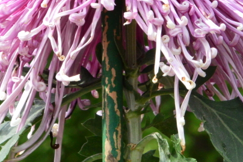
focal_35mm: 464
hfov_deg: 4.4
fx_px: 3131
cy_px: 24
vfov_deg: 3.0
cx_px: 126
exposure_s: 1/250
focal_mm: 122
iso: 1800
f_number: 20
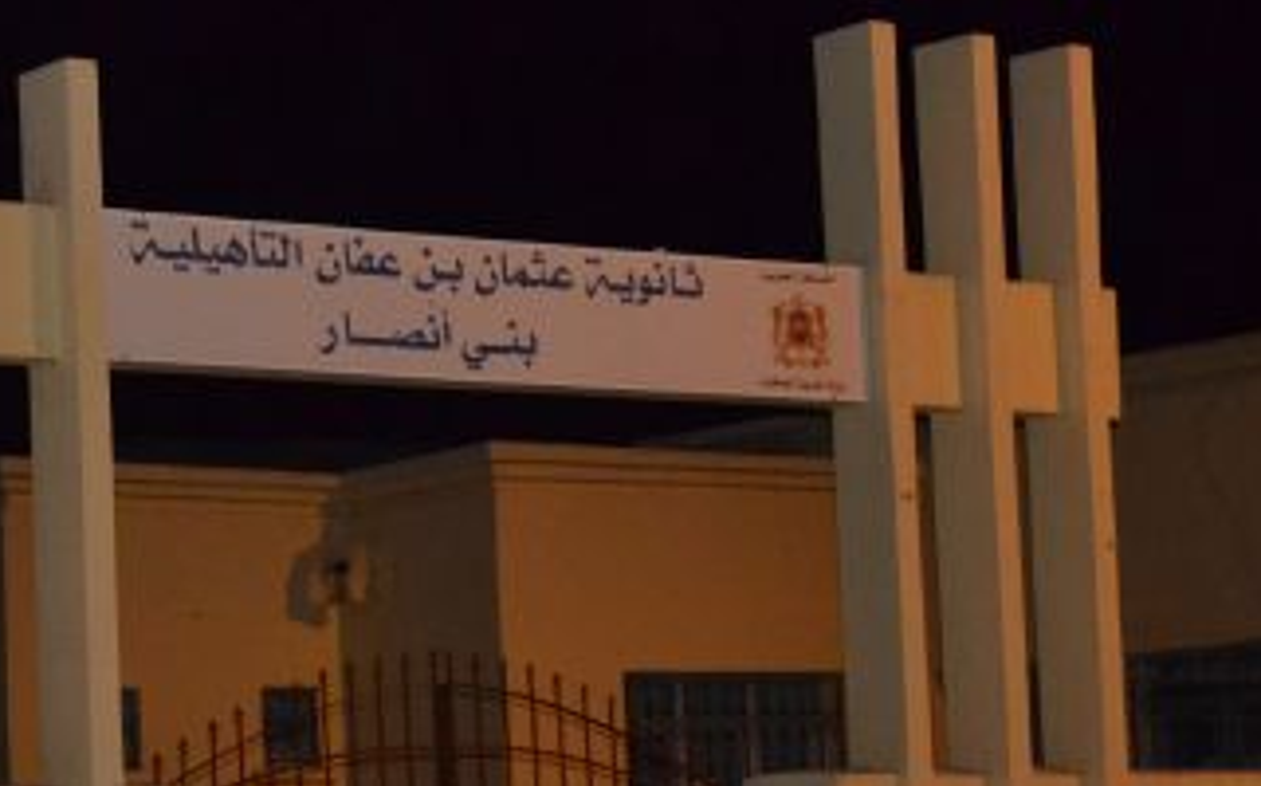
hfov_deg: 16.9
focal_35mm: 122
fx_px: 4189
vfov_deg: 10.7
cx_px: 177
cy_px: 641
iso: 3200
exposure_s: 1/60
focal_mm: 40
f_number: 5.3
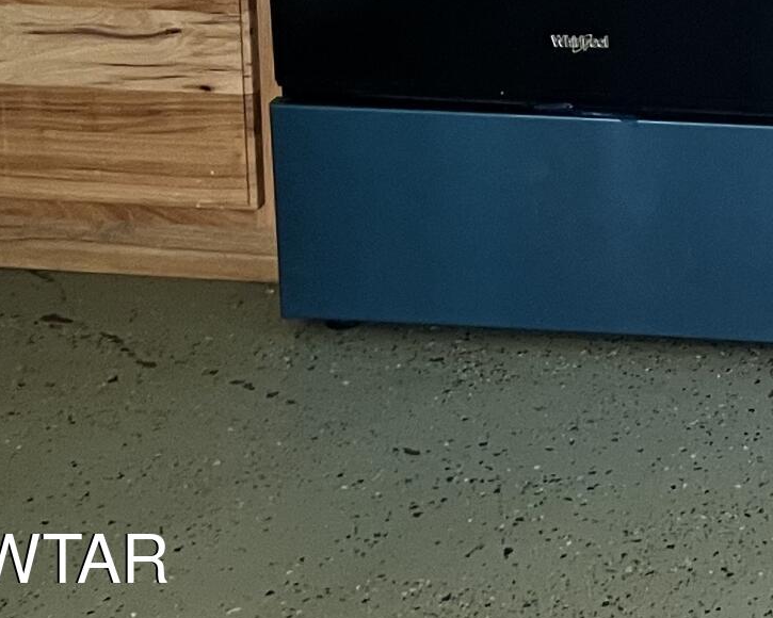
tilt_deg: -7.0
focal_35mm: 105
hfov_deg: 16.0
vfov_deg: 13.1
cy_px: -530
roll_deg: -0.4
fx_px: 2402
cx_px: 1306
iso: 125
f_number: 1.6
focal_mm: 5.1
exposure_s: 1/60
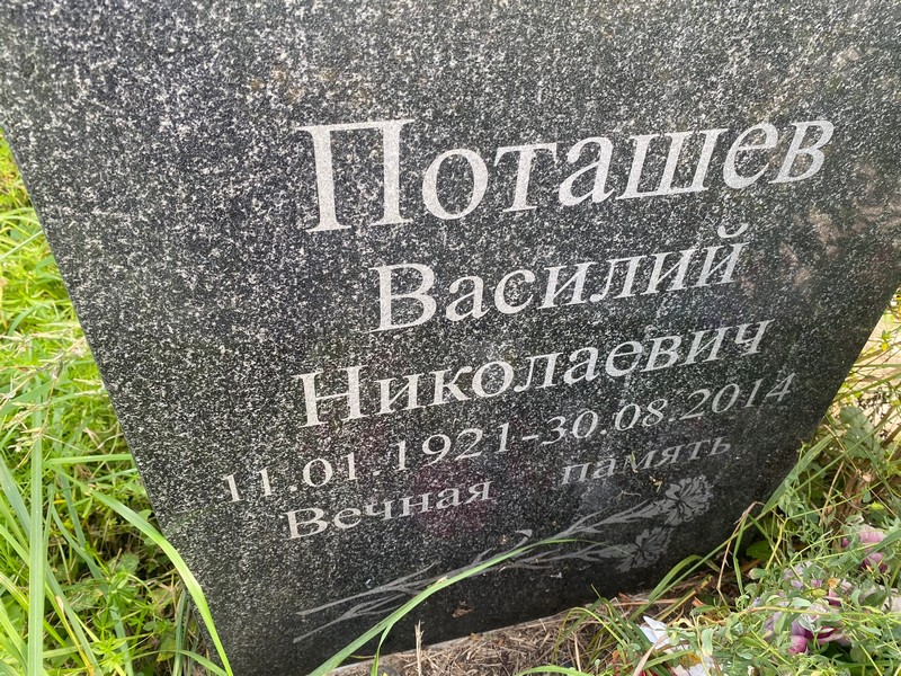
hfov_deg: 67.3
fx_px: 677
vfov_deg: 53.1
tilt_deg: -48.1
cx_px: 450
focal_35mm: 26
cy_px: 338
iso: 50
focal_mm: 4.25
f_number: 1.8
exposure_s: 1/122
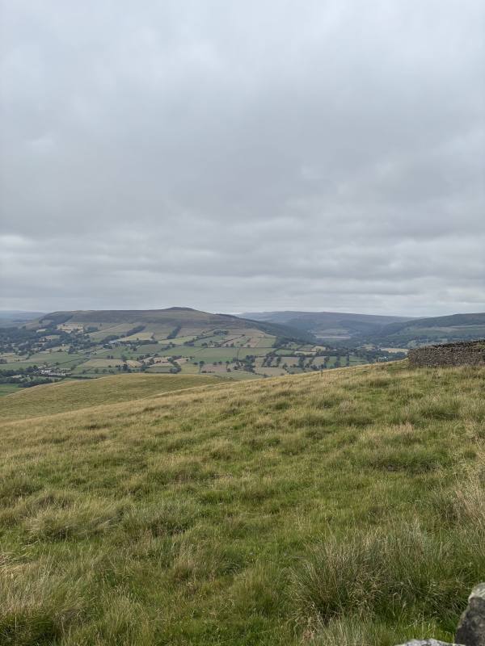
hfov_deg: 53.1
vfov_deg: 67.3
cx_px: 242
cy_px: 323
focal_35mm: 26
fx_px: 486
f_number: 1.6
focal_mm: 5.96
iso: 50
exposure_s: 1/2571
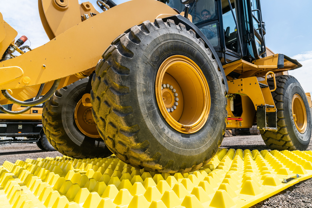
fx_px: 208
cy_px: 104
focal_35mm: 24
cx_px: 156
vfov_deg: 53.1
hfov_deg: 73.7
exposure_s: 1/1250
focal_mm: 24
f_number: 5.6
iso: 500
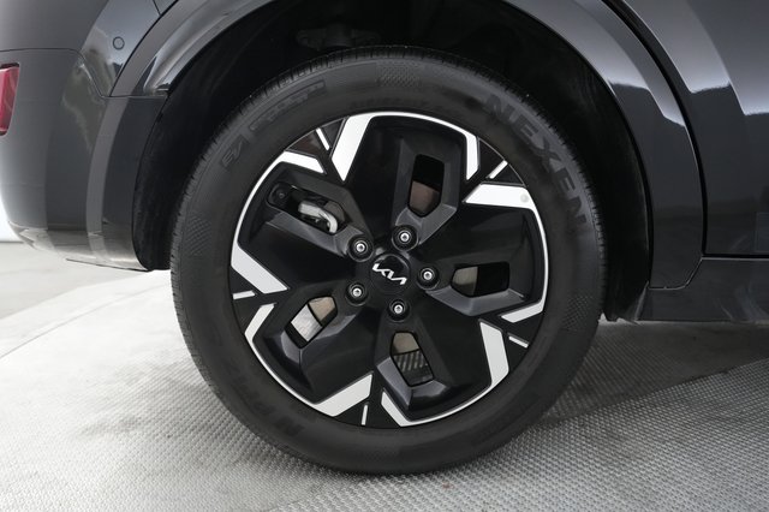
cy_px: 256
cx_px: 384
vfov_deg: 49.5
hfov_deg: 69.4
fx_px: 555
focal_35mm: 26
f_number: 4
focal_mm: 26
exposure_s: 1/125
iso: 5000
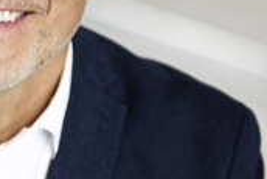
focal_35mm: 379
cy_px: 232
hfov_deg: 5.4
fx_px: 2813
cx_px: -53
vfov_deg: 3.6
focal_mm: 85
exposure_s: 1/200
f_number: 1.8
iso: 100
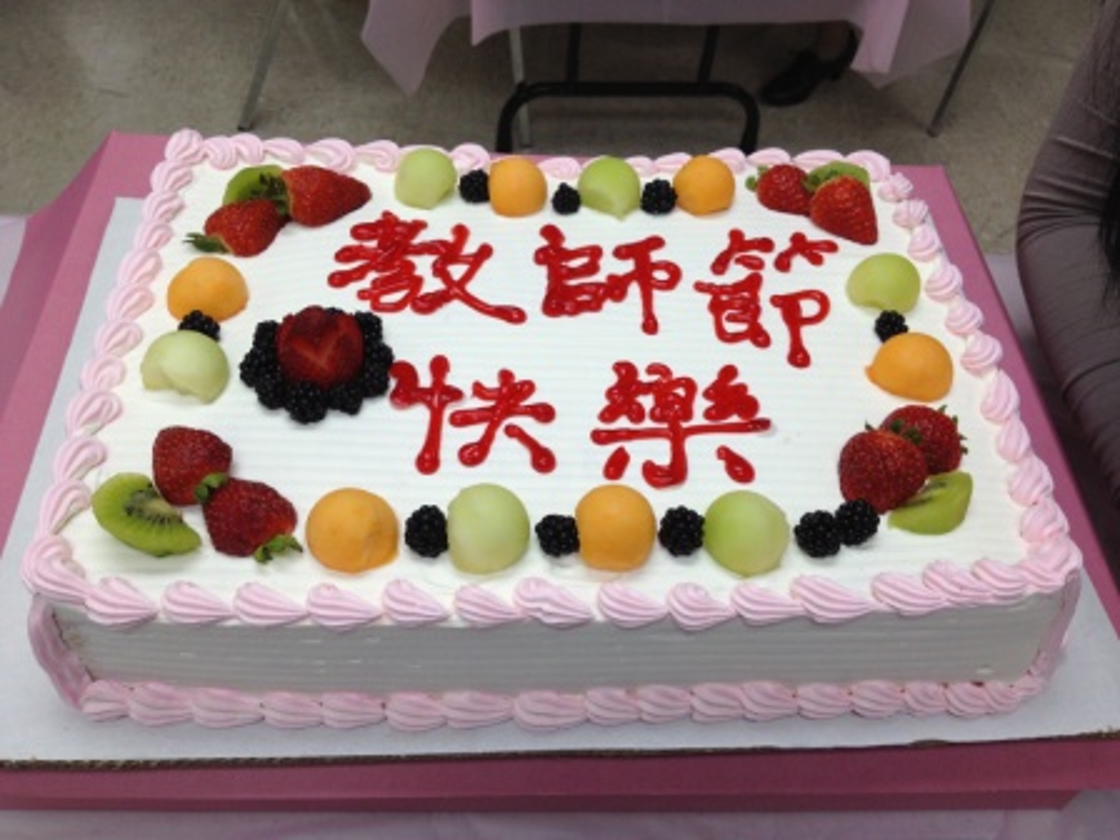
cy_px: 420
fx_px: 1132
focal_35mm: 35
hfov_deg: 52.6
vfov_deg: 40.7
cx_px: 560
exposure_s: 1/120
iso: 80
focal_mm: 4.28
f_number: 2.4
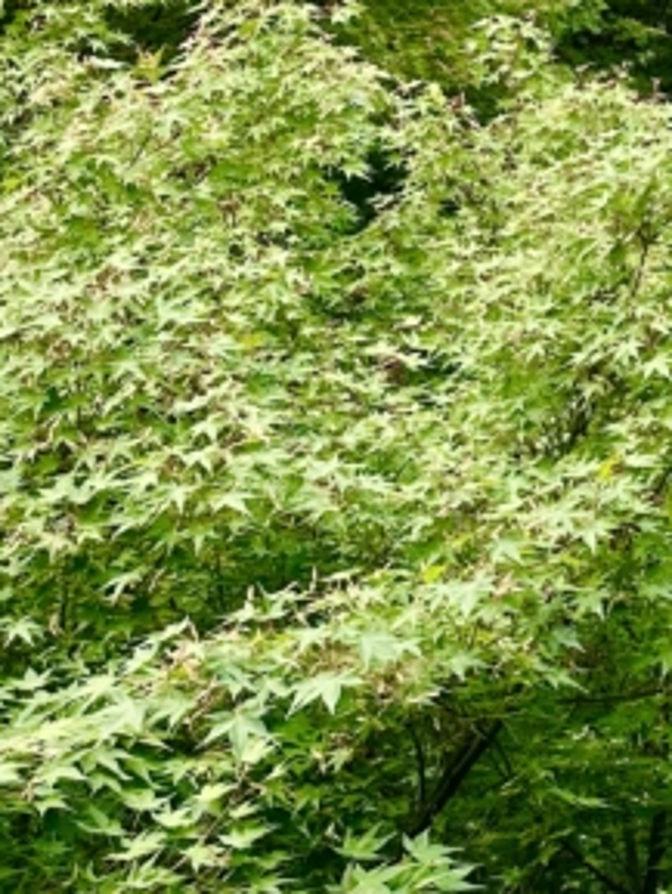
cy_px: -294
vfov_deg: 20.8
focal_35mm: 85
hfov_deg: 16.4
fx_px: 2199
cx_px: 883
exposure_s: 1/2155
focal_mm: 6.86
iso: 80
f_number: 1.78
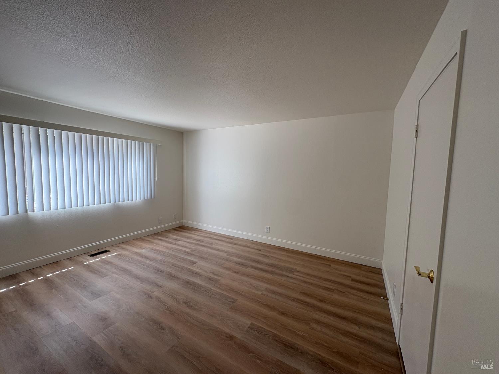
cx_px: 250
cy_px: 187
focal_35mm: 14
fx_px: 202
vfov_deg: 85.7
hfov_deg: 102.1
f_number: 2.2
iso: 40
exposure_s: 1/99
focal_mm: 2.22
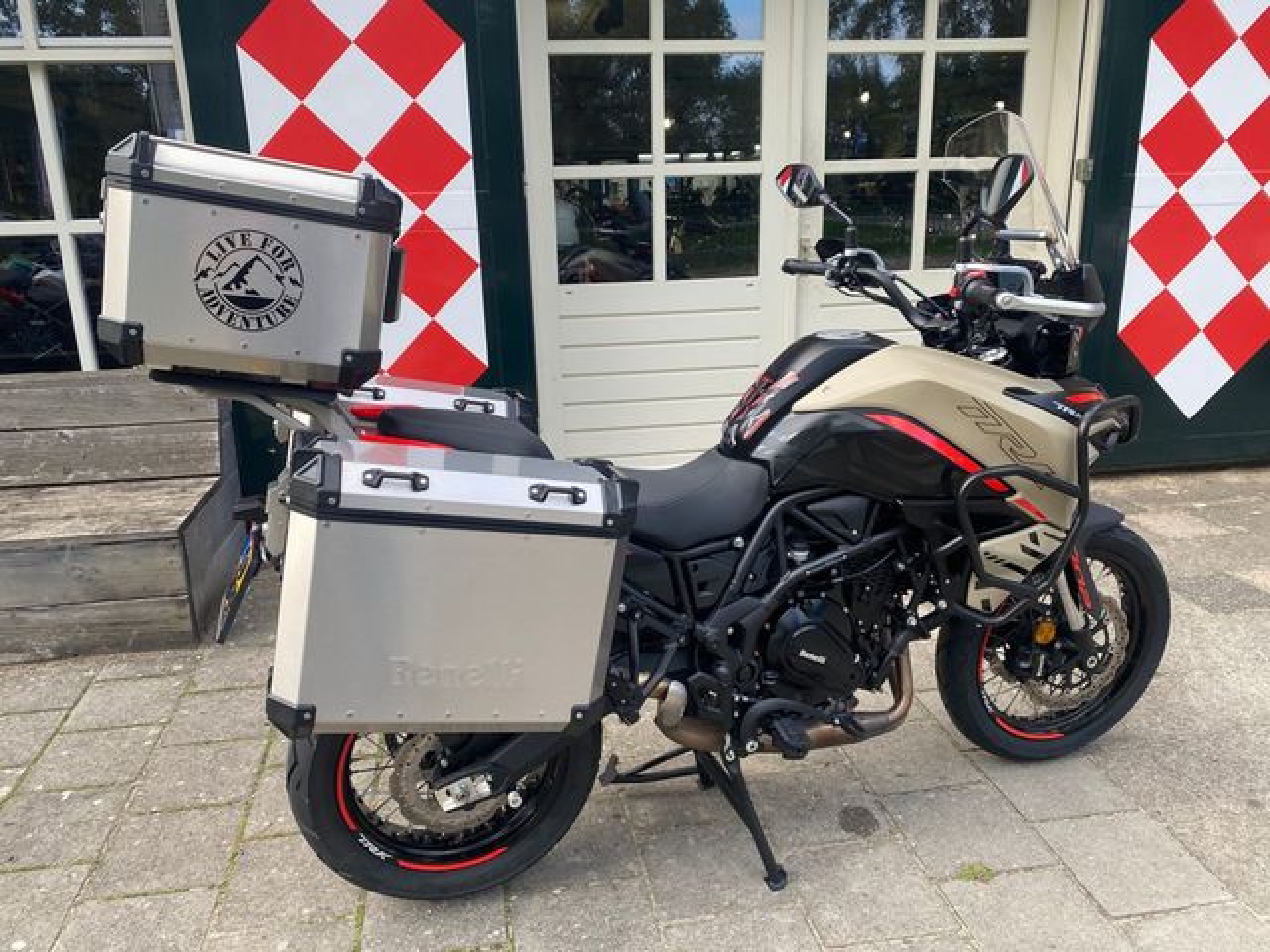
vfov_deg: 53.1
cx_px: 635
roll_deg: +0.6
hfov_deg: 67.3
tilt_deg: -15.5
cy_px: 476
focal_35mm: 26
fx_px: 954
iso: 32
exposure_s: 1/252
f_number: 1.8
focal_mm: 4.25
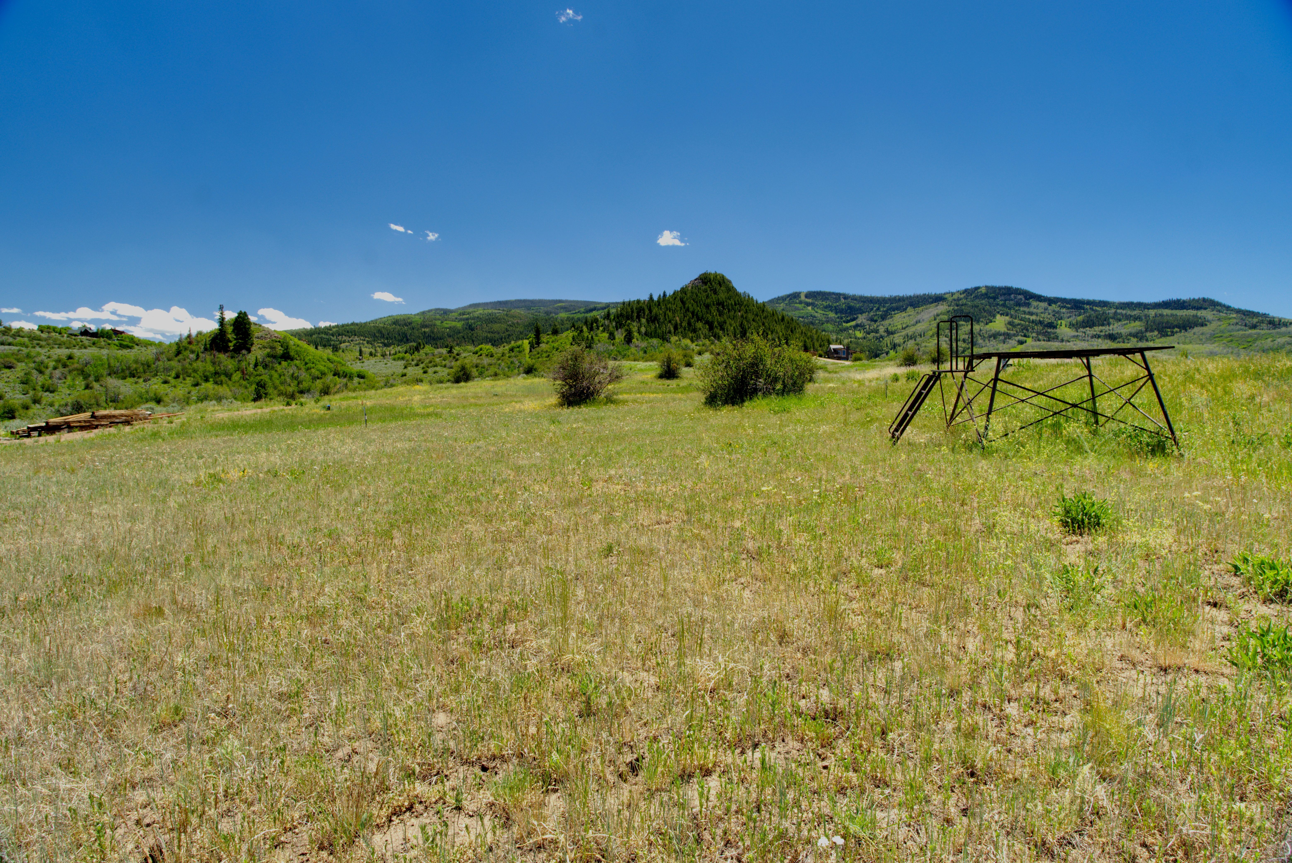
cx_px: 646
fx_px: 592
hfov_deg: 95.0
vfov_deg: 72.1
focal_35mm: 16
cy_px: 432
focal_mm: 11
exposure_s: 1/50
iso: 100
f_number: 13
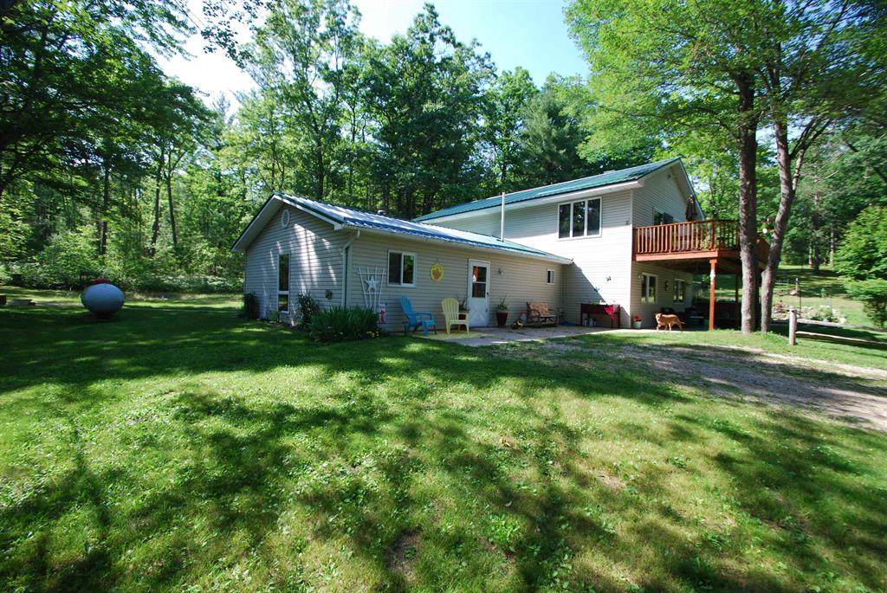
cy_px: 296
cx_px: 444
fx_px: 370
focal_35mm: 15
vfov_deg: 77.5
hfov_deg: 100.3
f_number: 5.6
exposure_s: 1/125
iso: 110
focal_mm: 10
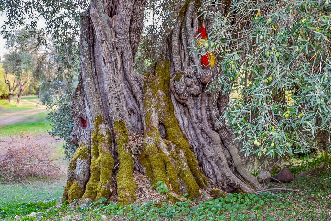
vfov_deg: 23.8
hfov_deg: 35.0
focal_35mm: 57
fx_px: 524
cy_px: 110
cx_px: 166
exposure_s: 1/60
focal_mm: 38
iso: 400
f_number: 4.5
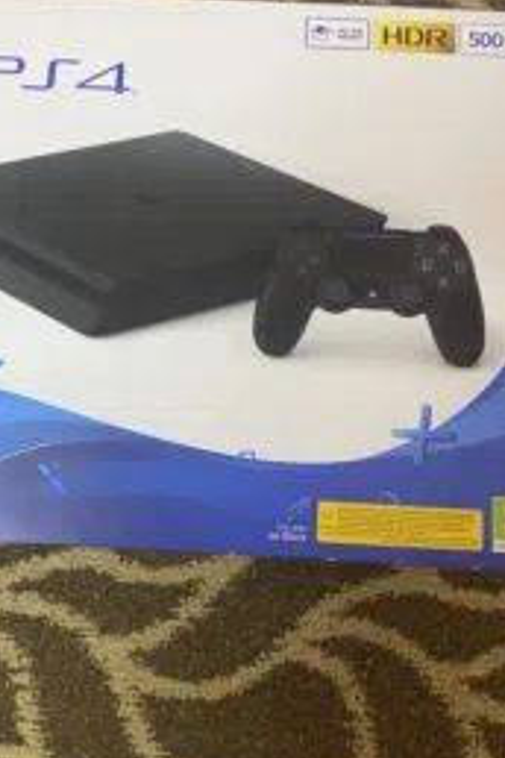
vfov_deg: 46.3
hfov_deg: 31.5
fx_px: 884
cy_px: 344
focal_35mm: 42
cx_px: 150
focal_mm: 4.25
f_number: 1.8
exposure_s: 1/50
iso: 320
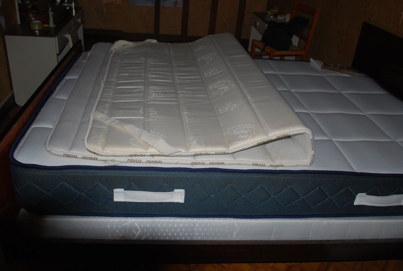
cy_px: 136
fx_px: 370
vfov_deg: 40.1
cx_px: 202
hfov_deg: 57.1
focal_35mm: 33
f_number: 4
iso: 200
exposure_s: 1/60
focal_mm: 22
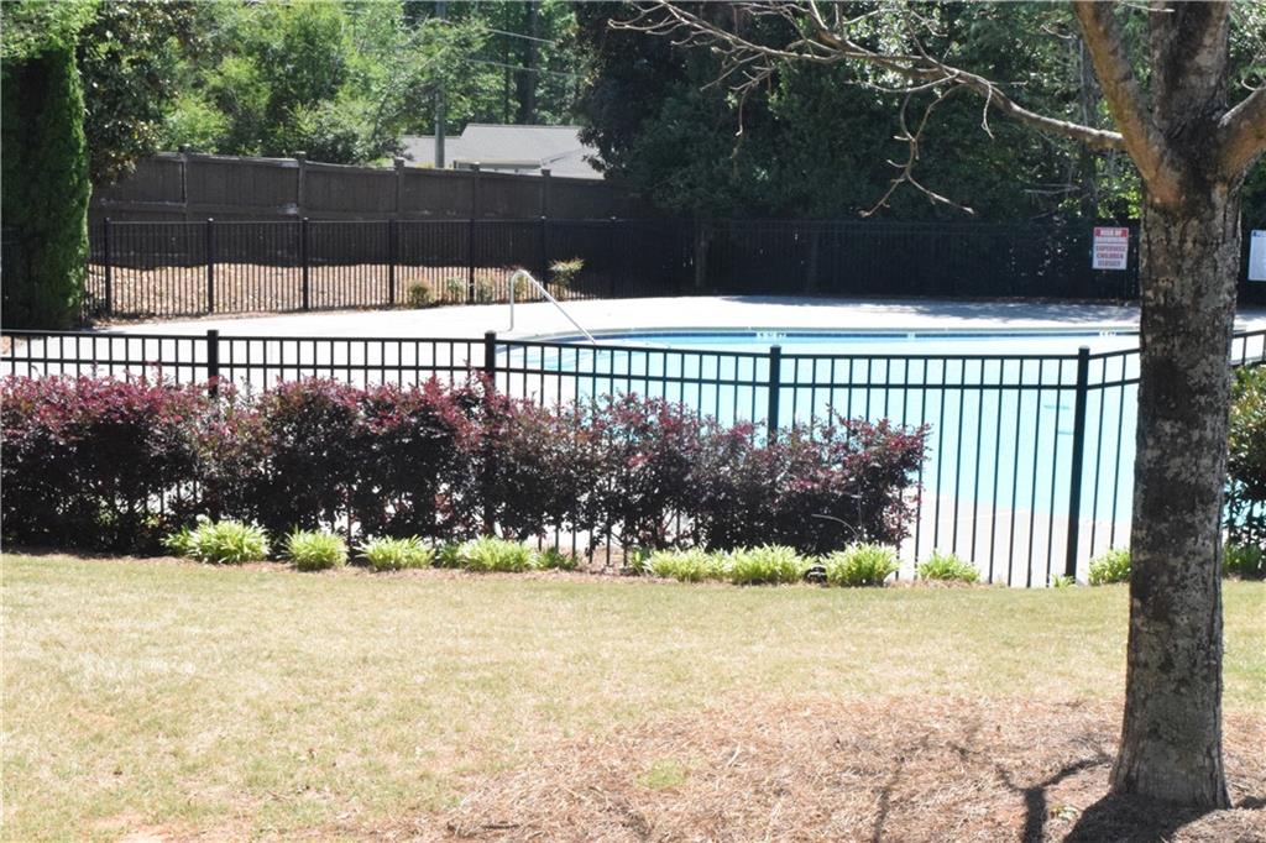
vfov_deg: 25.0
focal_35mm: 54
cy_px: 422
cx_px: 633
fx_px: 1898
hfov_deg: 36.9
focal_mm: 36
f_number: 32
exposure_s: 1/500
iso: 6400
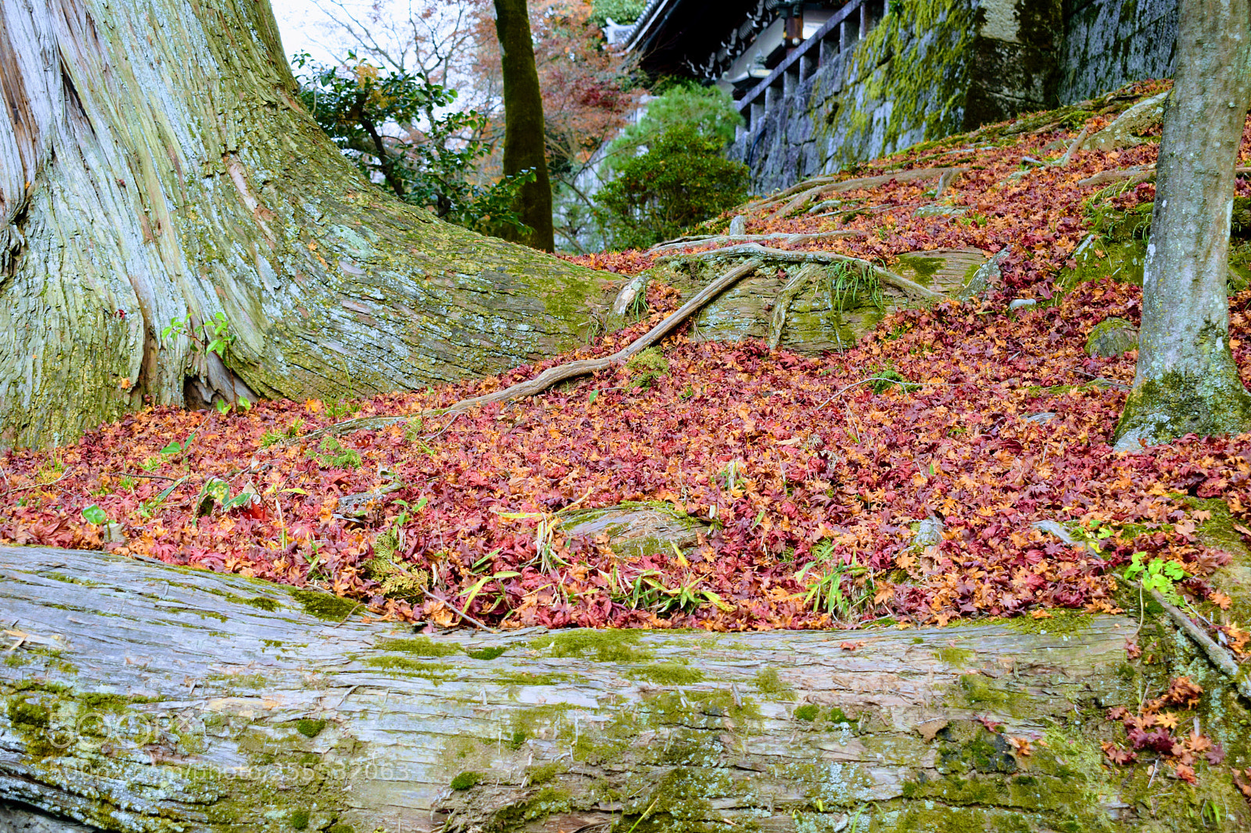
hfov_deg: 36.9
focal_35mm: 54
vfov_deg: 25.0
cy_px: 416
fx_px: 1876
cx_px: 626
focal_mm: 36
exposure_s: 1/160
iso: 400
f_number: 6.3
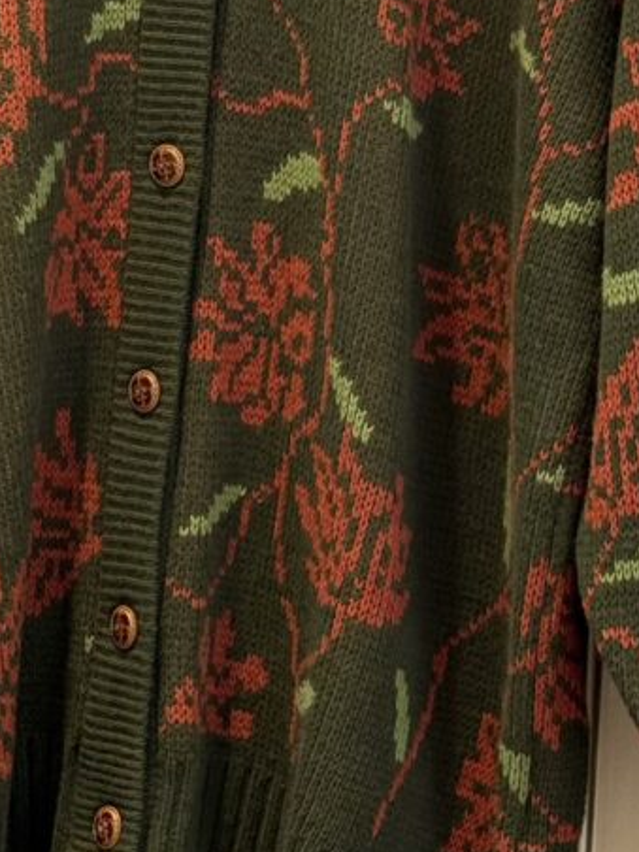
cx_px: 162
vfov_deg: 14.3
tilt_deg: -4.2
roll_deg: -2.2
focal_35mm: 136
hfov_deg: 10.9
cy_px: 60
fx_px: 3347
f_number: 1.78
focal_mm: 6.76
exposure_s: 1/188
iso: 50
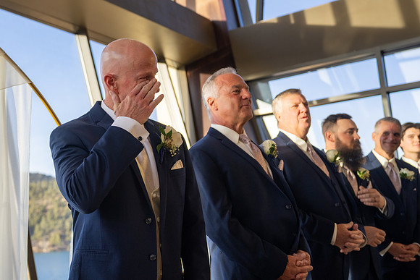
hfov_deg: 39.0
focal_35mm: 49
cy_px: 116
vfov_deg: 27.3
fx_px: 576
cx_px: 106
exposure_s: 1/200
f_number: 2.8
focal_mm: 33
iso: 100
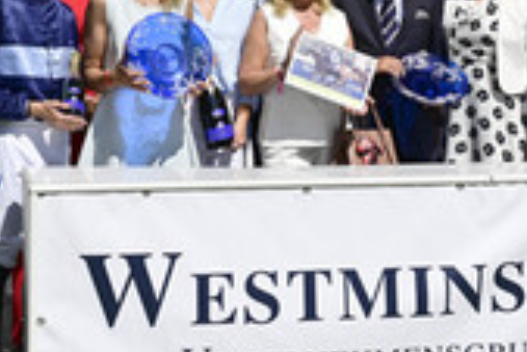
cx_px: 320
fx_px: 1407
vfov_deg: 14.1
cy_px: 31
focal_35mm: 96
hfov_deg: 21.2
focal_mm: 36
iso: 100
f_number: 10
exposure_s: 1/320
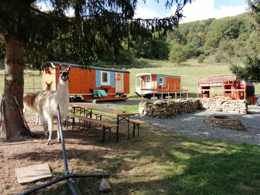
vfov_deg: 56.8
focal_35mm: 24
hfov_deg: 71.6
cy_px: 98
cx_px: 130
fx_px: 180
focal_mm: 1.78
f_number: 2.4
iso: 50
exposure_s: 1/384
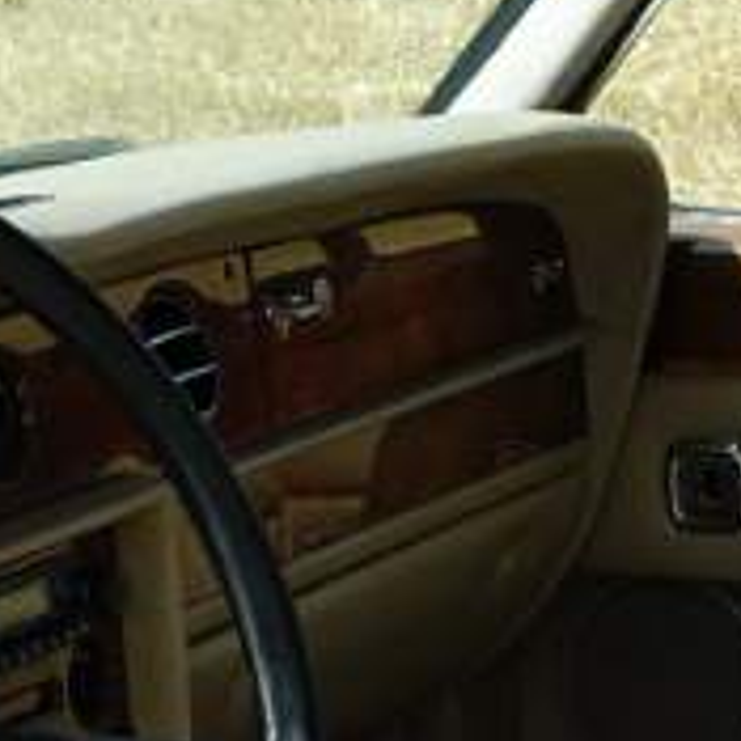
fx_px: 4190
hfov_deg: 10.1
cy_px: 1156
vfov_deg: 9.8
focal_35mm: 173
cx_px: 292
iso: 125
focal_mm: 11.45
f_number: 4
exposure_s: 1/500
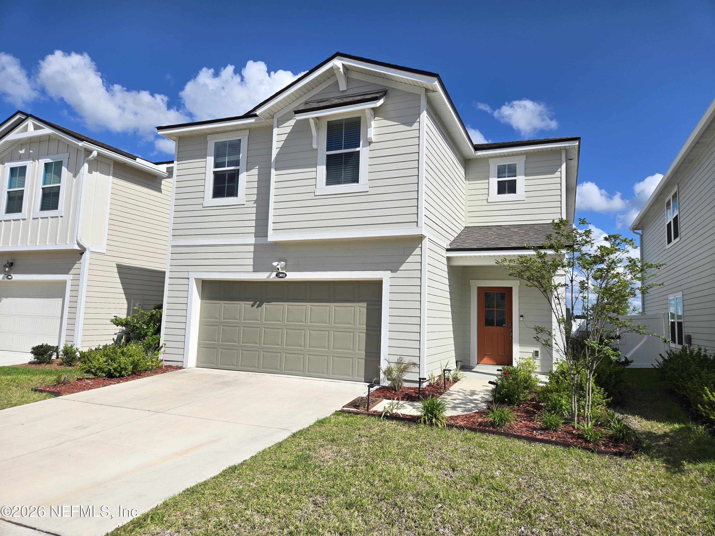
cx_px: 358
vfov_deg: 58.9
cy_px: 268
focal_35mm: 23
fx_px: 475
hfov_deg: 73.9
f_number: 1.8
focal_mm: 5.4
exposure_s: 1/2921
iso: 32
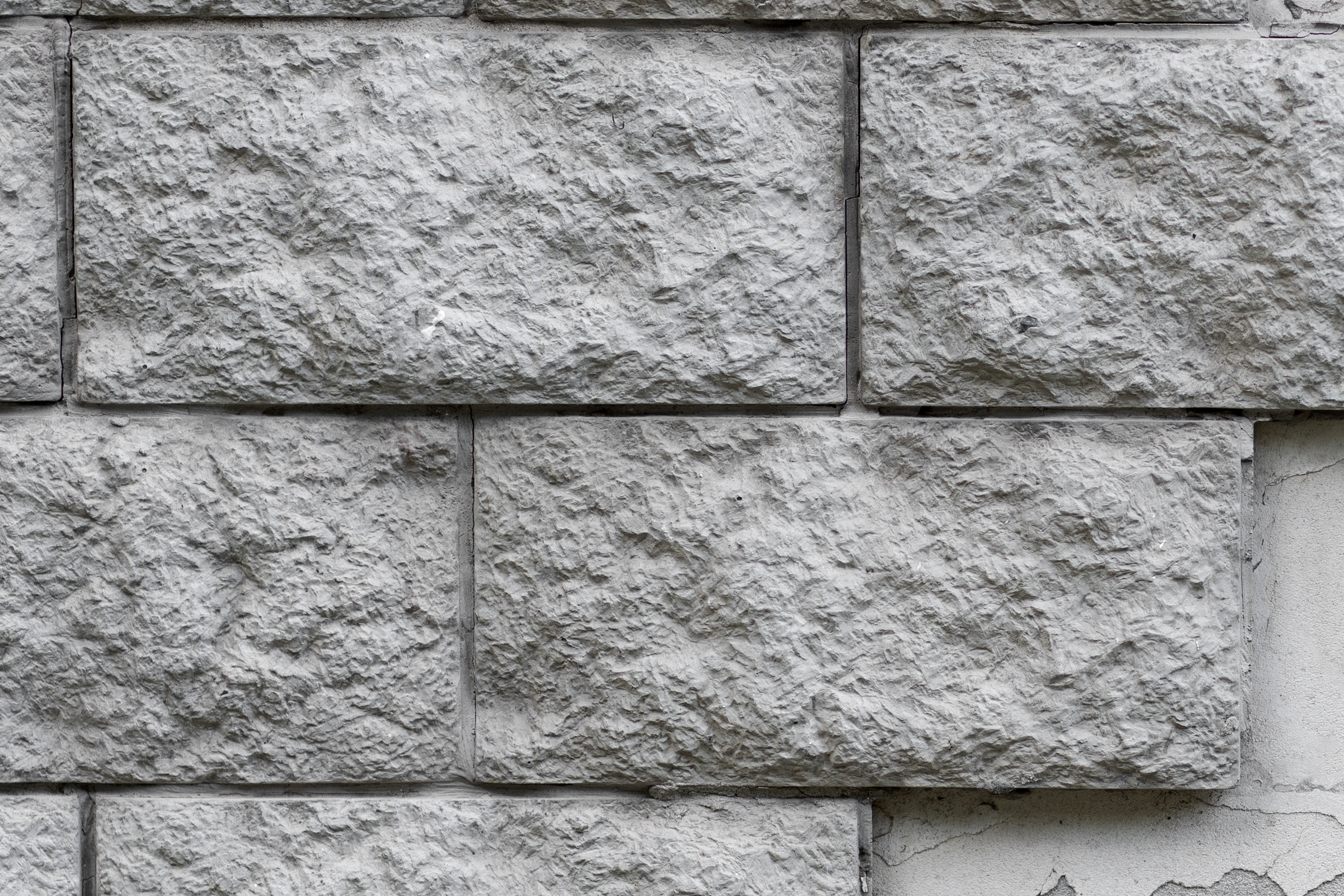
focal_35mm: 181
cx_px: 1127
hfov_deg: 11.3
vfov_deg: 7.6
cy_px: 499
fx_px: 6756
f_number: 3.2
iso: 250
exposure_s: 1/320
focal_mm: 85
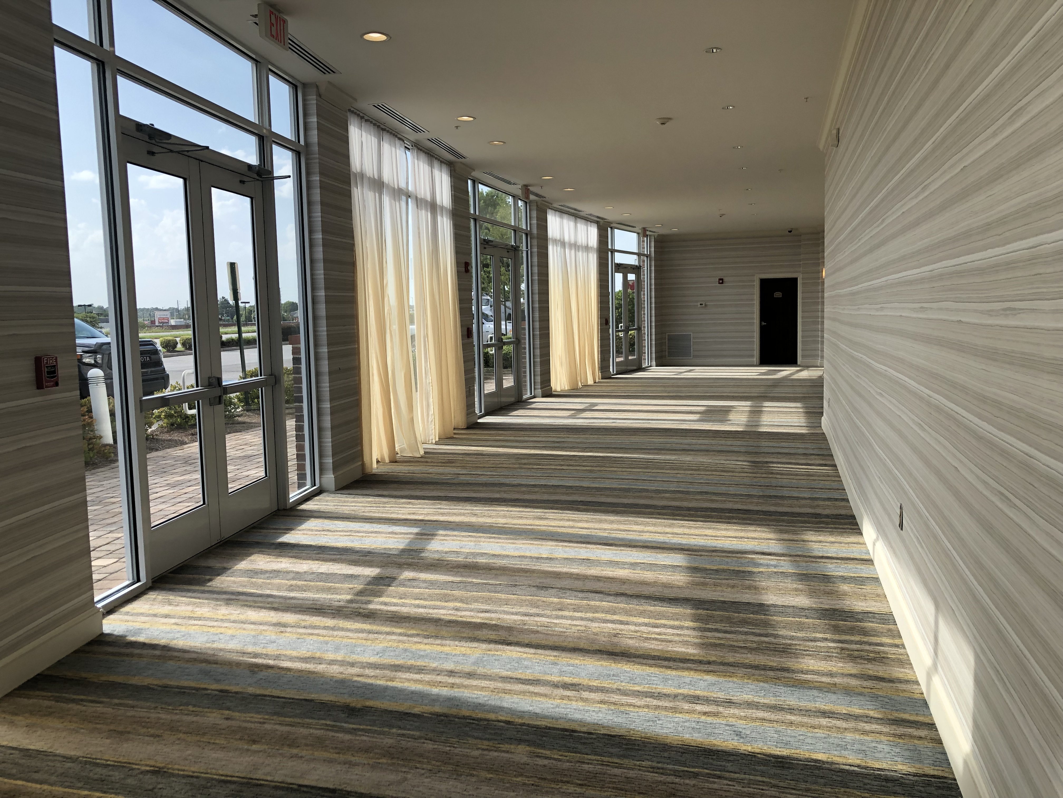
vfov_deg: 49.7
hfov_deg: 63.4
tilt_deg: -5.4
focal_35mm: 28
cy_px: 399
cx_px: 532
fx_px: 860
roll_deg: +1.0
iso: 20
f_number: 1.8
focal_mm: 3.99
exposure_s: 1/810
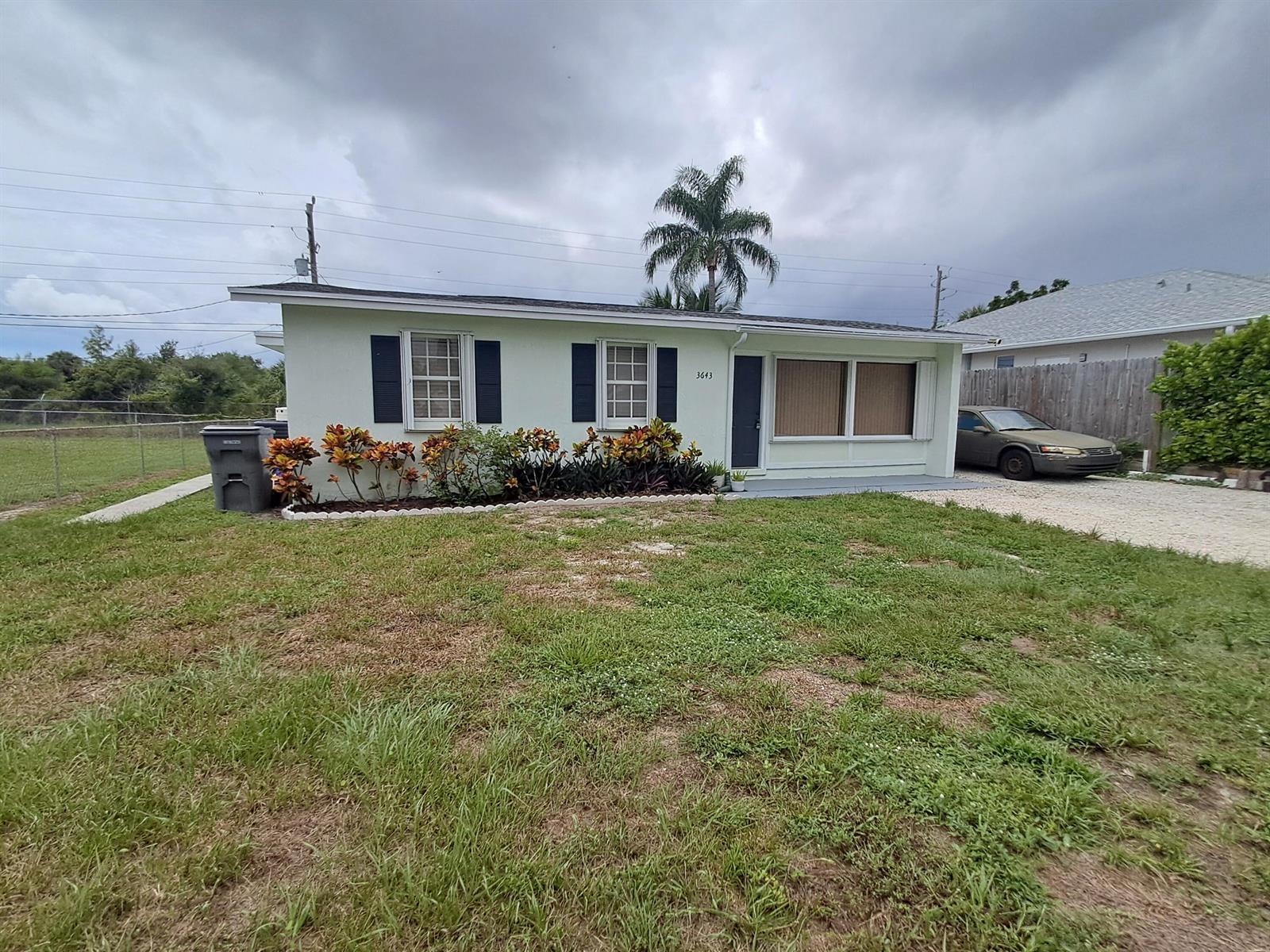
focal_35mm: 16
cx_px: 635
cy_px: 476
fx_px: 587
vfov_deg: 78.1
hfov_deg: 94.5
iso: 40
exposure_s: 1/1712
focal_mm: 1.64
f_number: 2.2
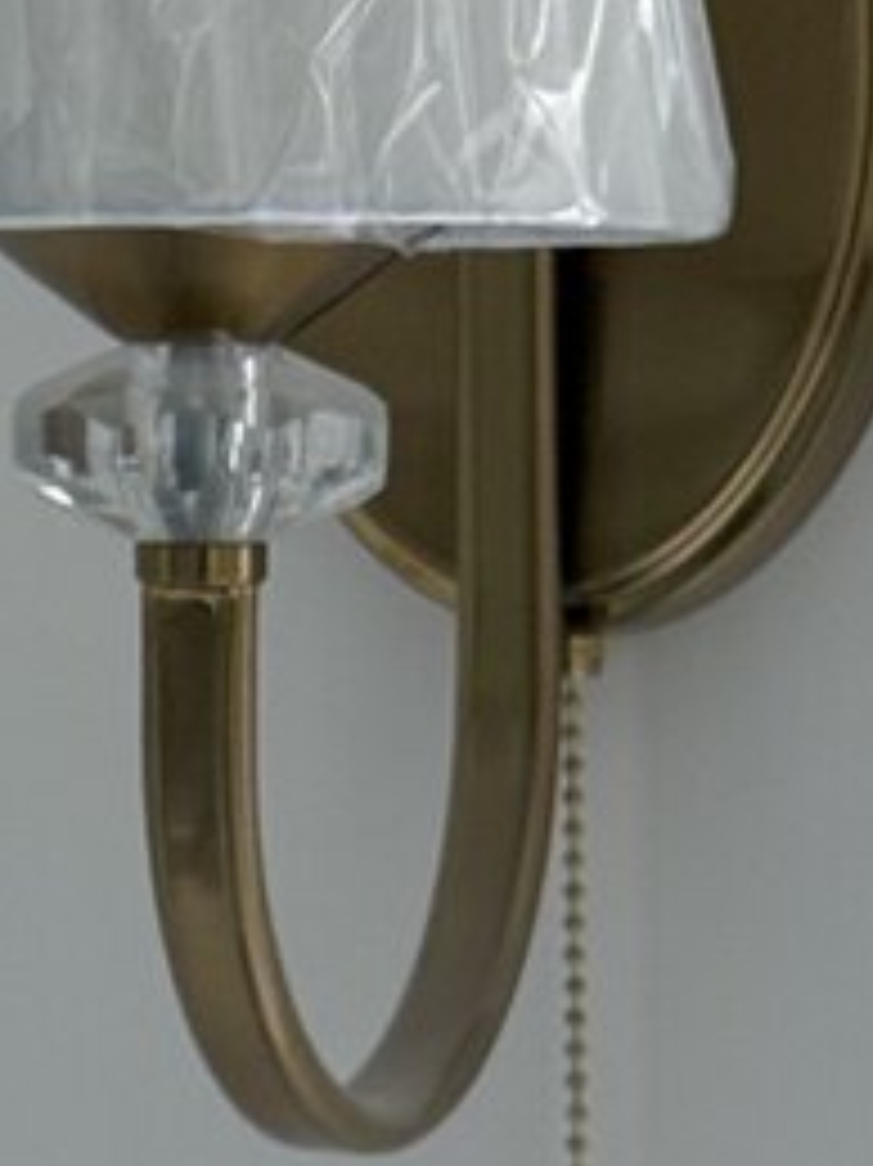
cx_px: -907
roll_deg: -0.3
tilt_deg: +1.9
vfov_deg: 8.2
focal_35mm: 241
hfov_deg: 6.0
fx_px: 8111
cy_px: 140
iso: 125
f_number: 1.78
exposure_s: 1/242
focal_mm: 6.76
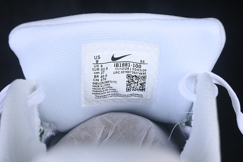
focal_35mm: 75
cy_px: 81
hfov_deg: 27.0
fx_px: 506
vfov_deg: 18.2
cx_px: 122
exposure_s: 1/80
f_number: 8
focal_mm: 50
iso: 160
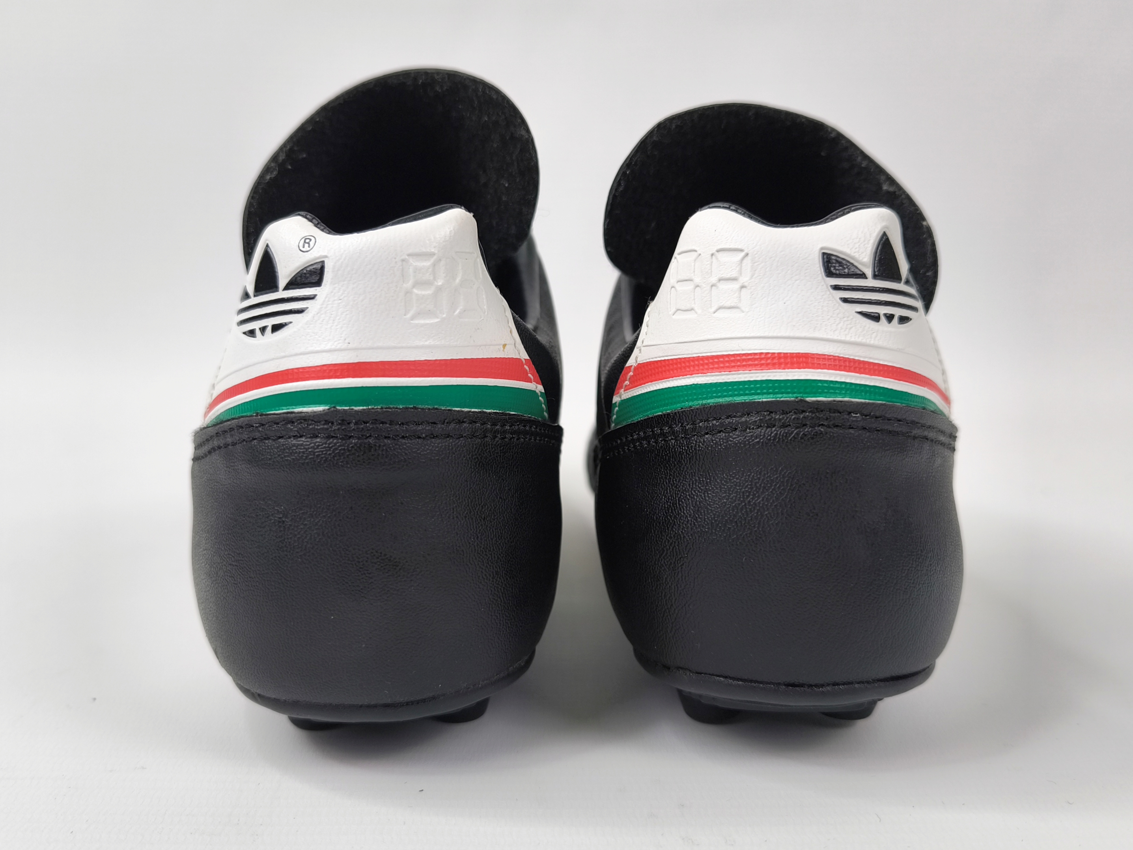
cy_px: 425
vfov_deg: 56.8
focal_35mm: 24
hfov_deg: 71.6
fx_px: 786
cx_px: 566
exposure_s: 1/100
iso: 64
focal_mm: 6.92
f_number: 1.9
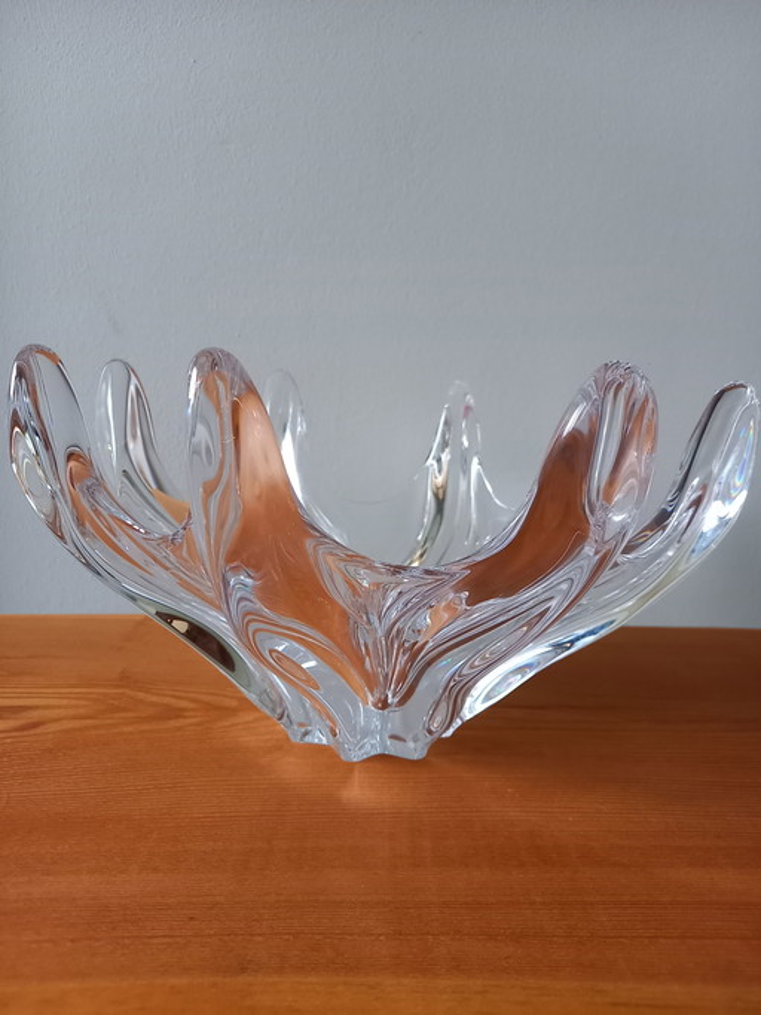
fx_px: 733
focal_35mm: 25
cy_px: 508
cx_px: 380
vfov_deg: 69.4
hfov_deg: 54.9
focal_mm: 4.65
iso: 500
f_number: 1.8
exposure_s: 1/33.3
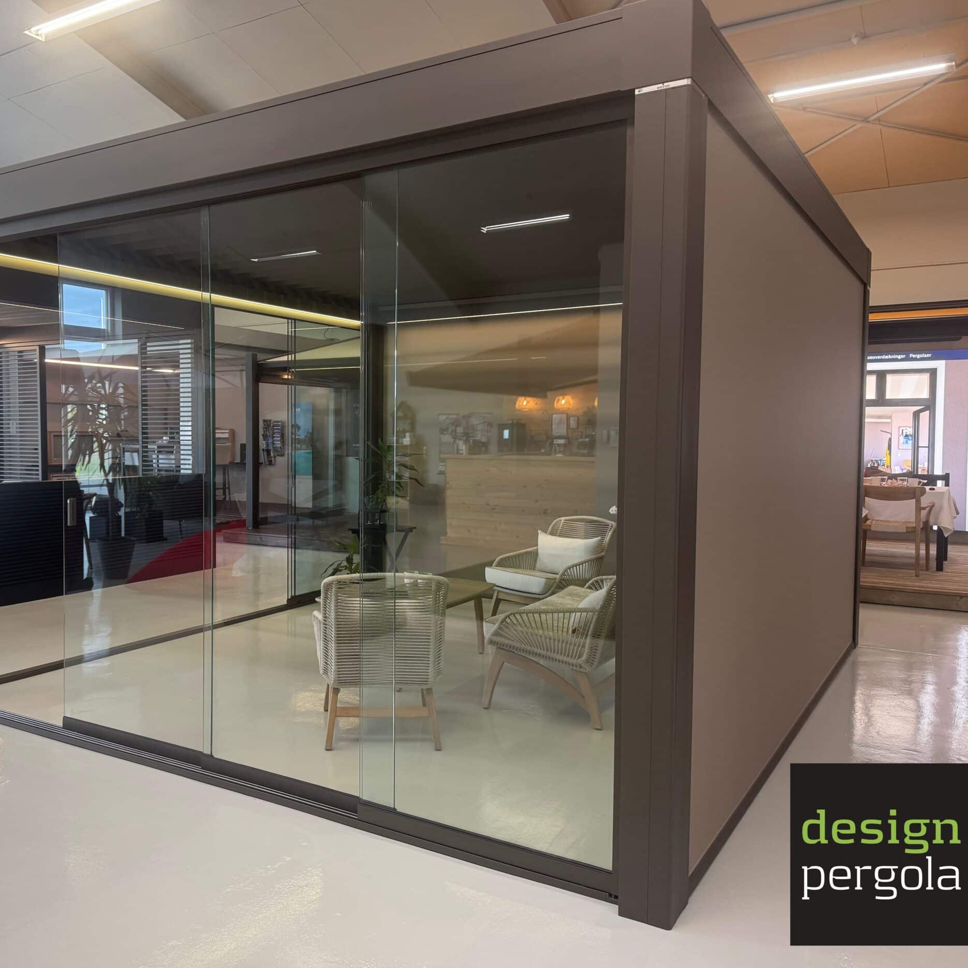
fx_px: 917
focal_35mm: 29
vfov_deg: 55.6
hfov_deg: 54.8
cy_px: 477
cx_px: 344
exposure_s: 1/100
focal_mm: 6.76
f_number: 1.78
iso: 160
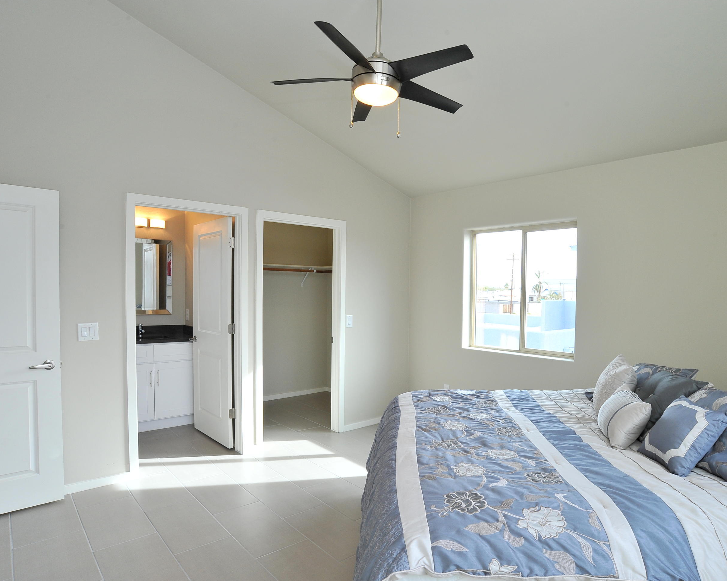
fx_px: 452
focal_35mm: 21
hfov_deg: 77.4
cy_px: 296
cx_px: 398
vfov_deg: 65.5
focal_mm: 18
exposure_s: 1/40
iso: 640
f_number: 11
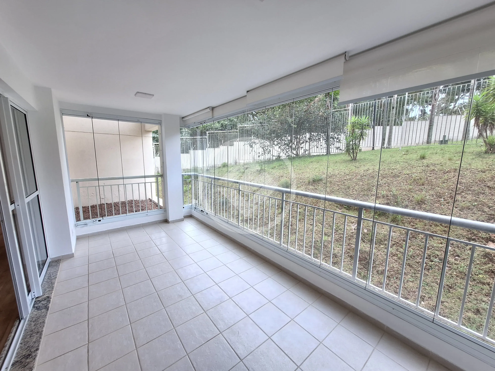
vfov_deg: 89.9
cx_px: 248
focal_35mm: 13
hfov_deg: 106.2
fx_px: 186
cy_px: 186
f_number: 2.2
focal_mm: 1.74
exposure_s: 1/40
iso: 64
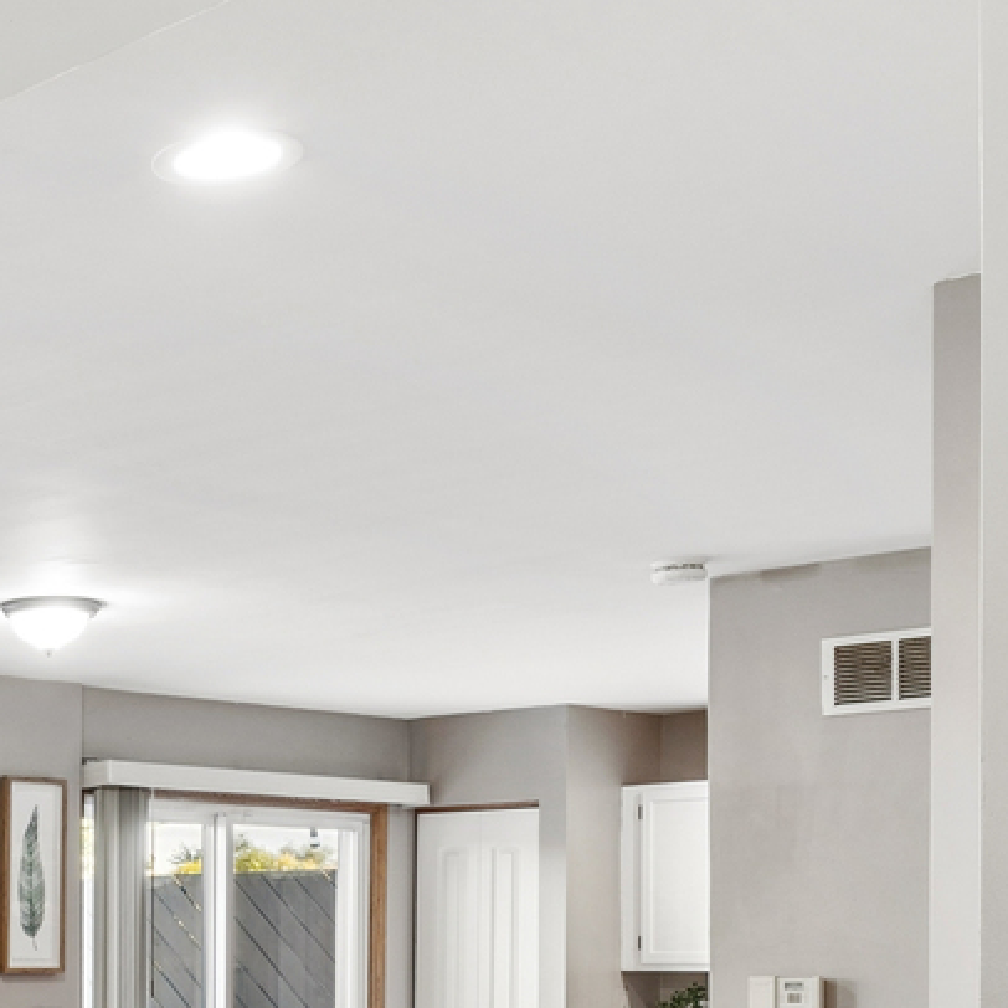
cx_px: -348
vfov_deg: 26.1
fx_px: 2010
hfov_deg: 24.2
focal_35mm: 61
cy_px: 1095
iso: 200
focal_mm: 12
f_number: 8
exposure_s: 1/8
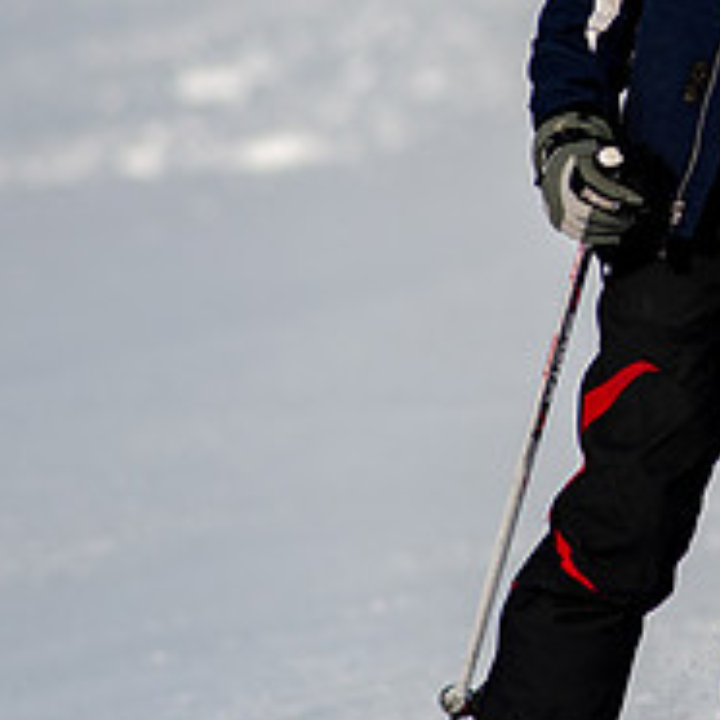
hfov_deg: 1.5
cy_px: 6
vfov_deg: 1.5
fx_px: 28050
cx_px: 995
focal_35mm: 1192
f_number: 2.8
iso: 100
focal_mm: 300
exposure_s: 1/4000
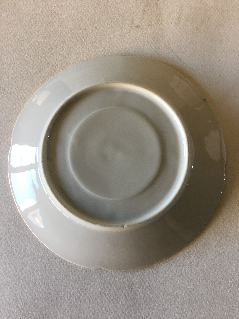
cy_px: 160
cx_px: 120
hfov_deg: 48.2
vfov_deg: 61.7
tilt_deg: -81.0
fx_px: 267
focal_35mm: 29
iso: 32
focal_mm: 4.15
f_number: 2.2
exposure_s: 1/33
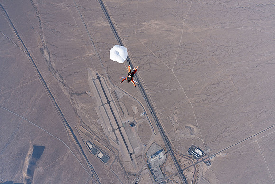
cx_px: 138
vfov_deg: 53.2
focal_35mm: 24
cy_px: 92
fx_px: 183
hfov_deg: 73.7
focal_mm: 24
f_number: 8
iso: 800
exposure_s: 1/2000
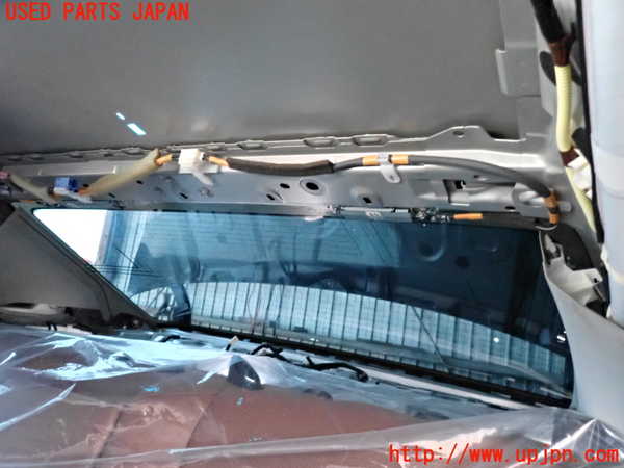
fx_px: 451
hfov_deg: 69.4
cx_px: 312
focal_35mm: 25
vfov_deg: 54.9
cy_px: 234
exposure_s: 1/60
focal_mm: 4.5
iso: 3200
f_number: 2.8
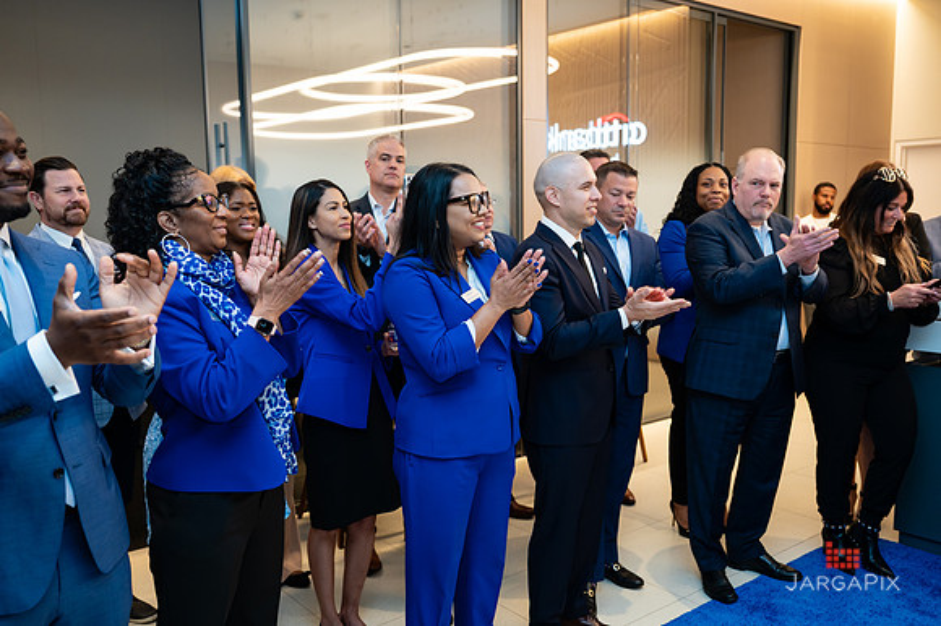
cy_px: 313
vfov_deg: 40.9
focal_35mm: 32
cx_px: 470
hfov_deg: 58.6
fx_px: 839
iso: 500
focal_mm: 30
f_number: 3.2
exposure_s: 1/200
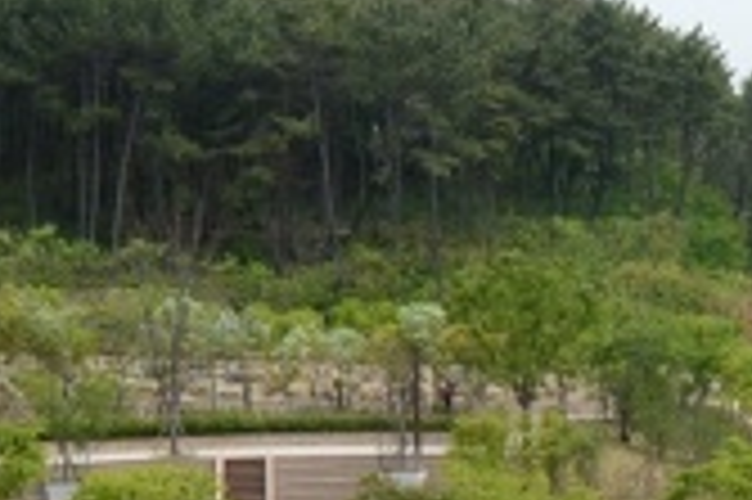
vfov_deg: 16.0
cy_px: 457
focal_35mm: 84
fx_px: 1753
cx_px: 775
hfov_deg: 23.1
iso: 400
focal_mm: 14
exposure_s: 1/400
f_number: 11
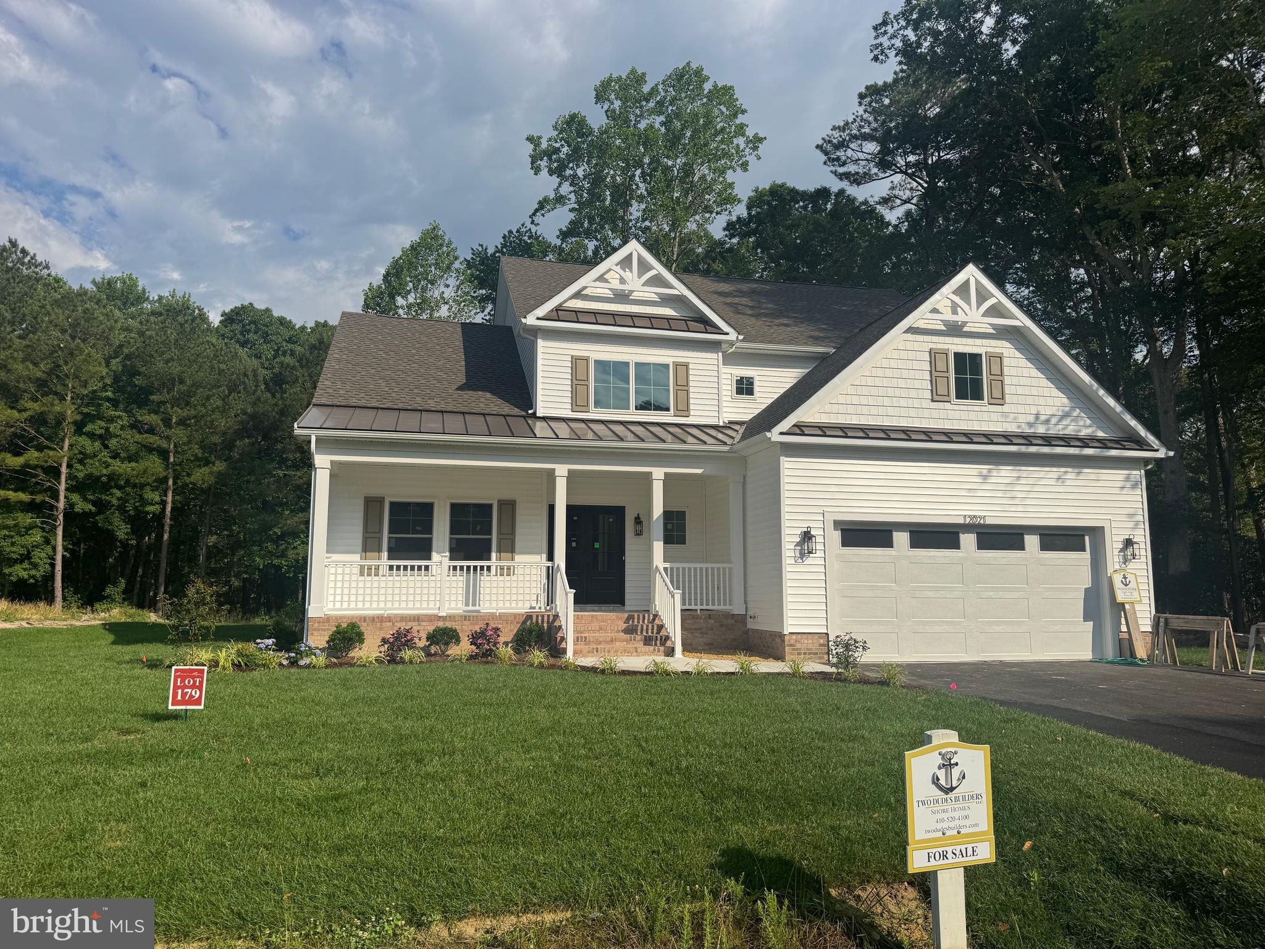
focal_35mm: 24
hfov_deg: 71.6
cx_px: 632
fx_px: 877
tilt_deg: +7.0
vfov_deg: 56.8
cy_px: 474
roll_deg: -0.1
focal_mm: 6.76
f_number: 1.78
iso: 80
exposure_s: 1/9009
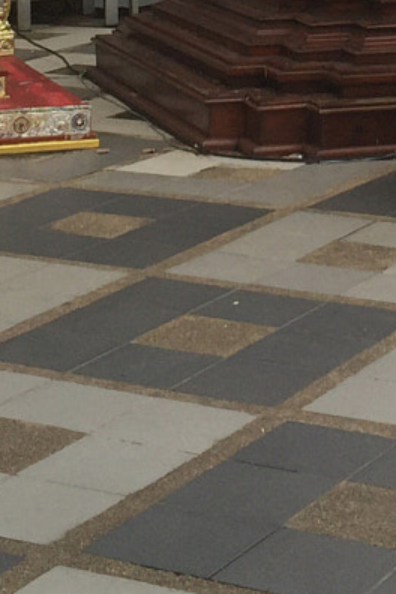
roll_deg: +0.0
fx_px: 2013
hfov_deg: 11.2
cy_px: -248
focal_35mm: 122
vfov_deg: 15.7
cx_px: 303
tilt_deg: +0.5
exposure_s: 1/1068
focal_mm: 4.15
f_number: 2.2
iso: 32
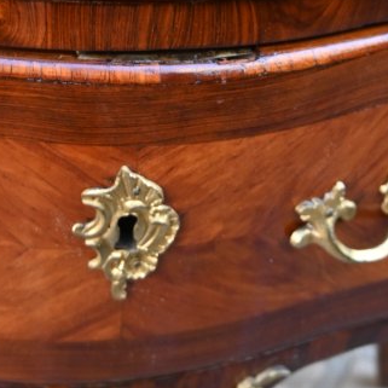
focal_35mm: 93
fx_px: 1177
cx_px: 158
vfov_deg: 17.4
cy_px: -133
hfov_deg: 18.7
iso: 500
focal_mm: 19.5
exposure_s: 1/125
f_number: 3.5
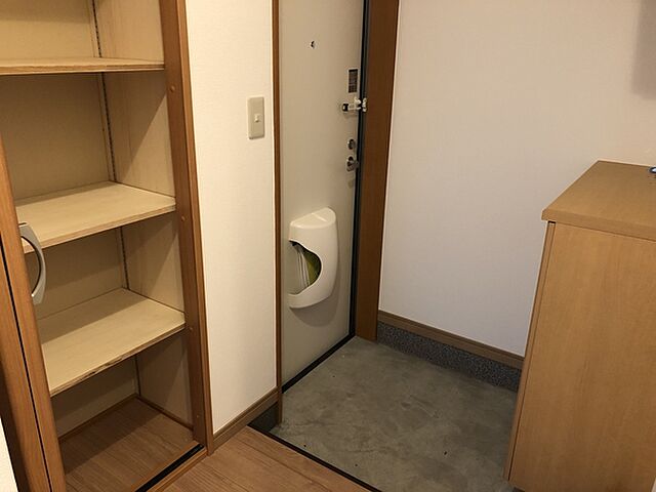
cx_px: 328
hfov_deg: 63.4
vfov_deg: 49.7
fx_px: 531
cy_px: 246
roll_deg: -0.5
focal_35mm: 28
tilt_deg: -19.5
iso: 100
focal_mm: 3.99
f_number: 1.8
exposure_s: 1/15
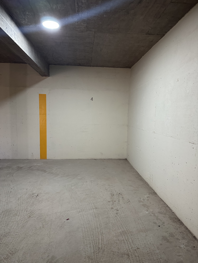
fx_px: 183
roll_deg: -1.3
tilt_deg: -4.7
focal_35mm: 24
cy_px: 132
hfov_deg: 56.8
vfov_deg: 71.6
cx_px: 99
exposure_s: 1/50
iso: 400
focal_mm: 6.86
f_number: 1.78
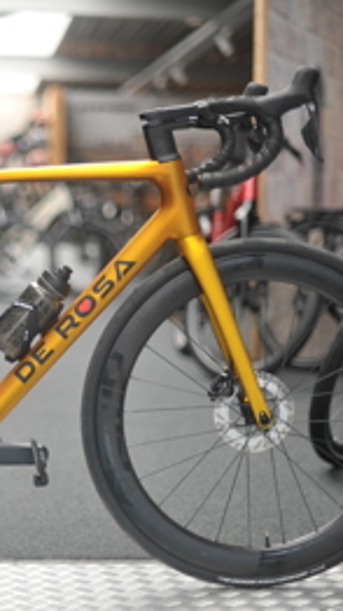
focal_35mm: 80
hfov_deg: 14.8
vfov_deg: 26.5
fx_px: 1296
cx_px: -9
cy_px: 306
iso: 500
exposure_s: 1/1600
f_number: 1.4
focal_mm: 50
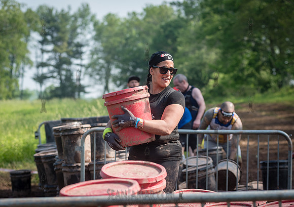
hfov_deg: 17.9
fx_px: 932
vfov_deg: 12.7
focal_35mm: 112
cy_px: 102
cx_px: 160
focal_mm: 100
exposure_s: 1/640
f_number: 4.5
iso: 250
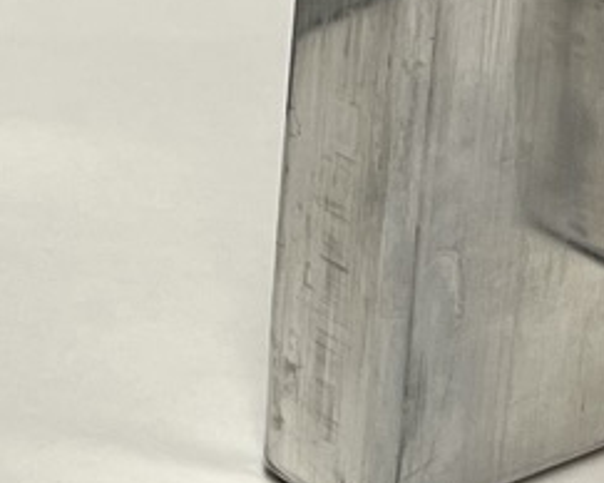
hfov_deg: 8.9
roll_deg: -0.6
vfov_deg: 7.2
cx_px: -201
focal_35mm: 214
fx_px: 3822
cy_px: -117
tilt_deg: -22.4
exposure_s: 1/120
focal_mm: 5.7
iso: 64
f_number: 1.5
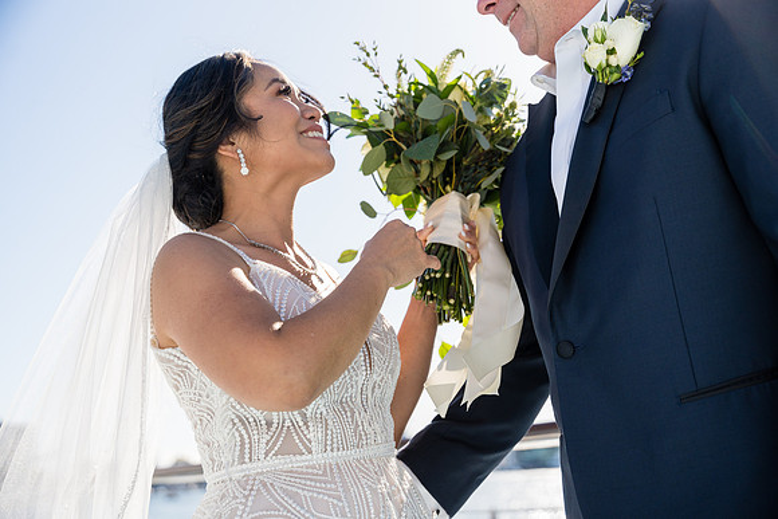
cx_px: 389
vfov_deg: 30.3
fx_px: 958
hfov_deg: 44.2
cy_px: 260
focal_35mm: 44
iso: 320
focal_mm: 44.3
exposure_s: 1/3200
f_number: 3.5
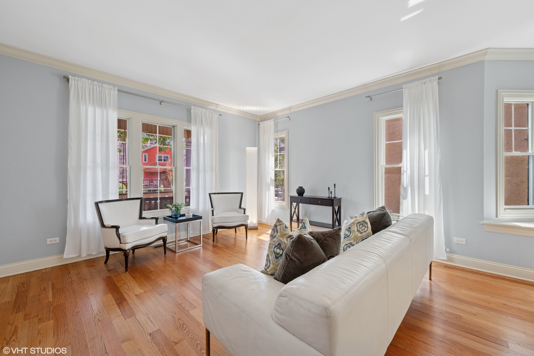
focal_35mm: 14
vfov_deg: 81.1
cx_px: 267
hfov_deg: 104.3
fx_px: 208
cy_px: 178
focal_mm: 14
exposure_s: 1/8
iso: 200
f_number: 9.5
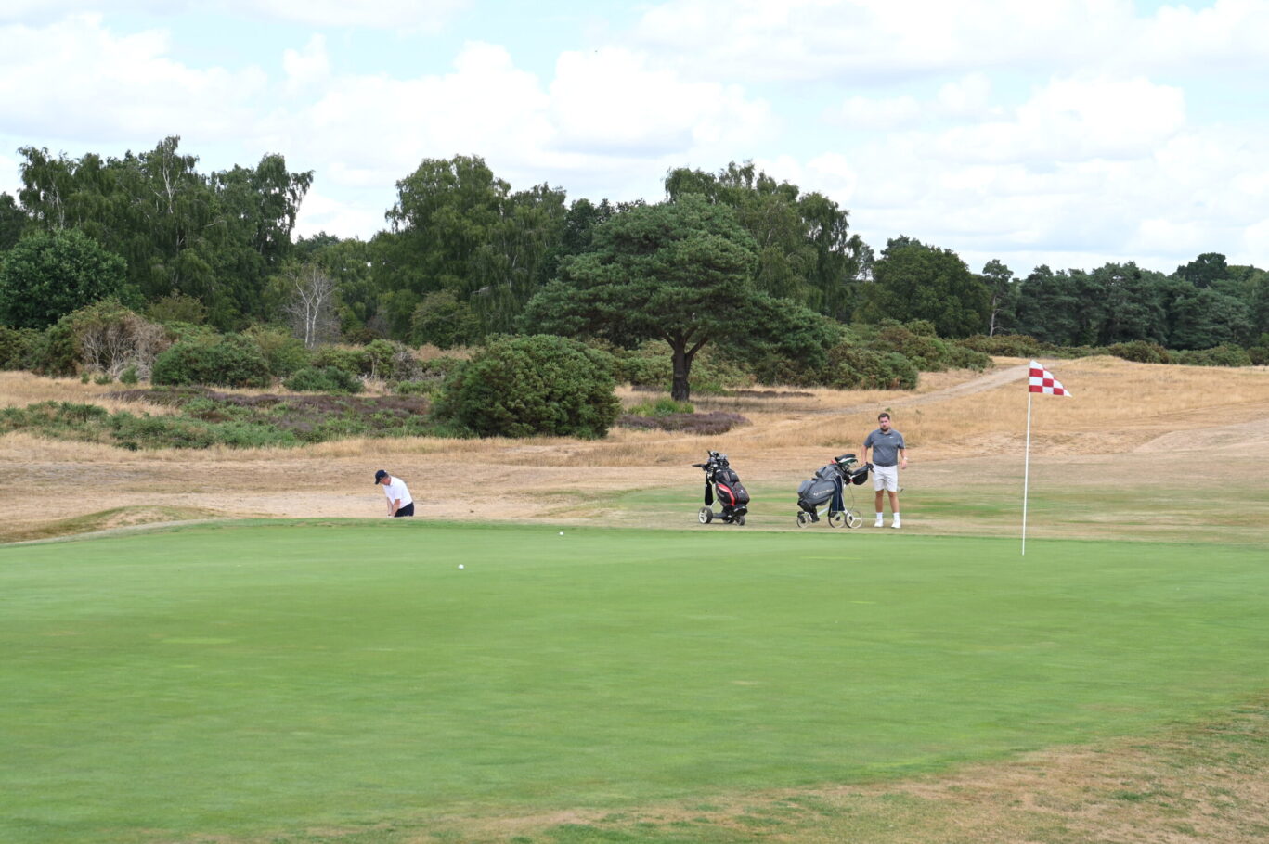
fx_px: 2466
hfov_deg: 28.9
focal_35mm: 70
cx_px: 634
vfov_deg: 19.4
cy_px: 422
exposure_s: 1/100
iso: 200
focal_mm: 70
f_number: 13
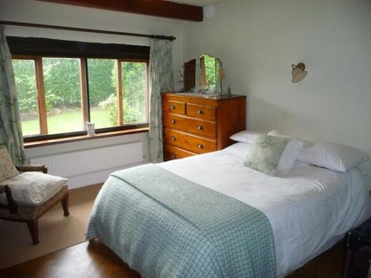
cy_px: 139
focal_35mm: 28
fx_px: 300
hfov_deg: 63.5
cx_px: 186
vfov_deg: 49.7
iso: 400
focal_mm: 4.7
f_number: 3.3
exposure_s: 1/80
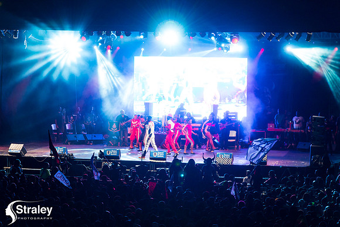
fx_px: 1227
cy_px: 114
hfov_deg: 15.8
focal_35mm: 130
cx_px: 170
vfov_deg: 10.5
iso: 3200
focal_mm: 130
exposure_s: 1/200
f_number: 5.6
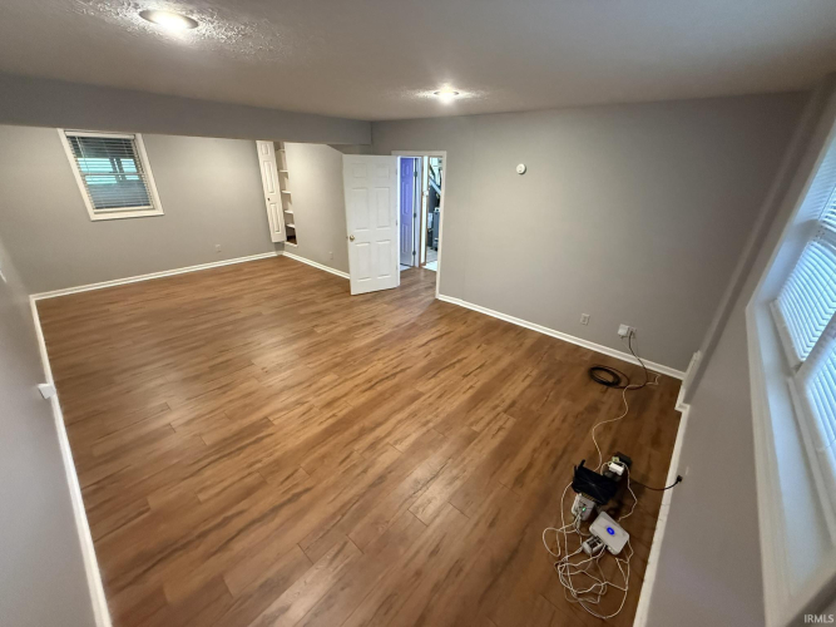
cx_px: 418
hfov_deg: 102.1
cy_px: 314
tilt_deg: -23.8
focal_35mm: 14
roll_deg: -1.6
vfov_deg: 85.7
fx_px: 338
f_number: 2.2
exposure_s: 1/60
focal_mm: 2.22
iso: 800
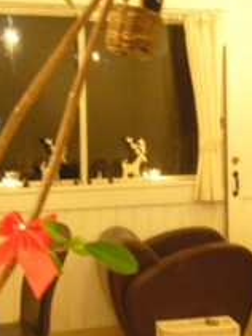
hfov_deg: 18.4
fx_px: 775
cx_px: 166
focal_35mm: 80
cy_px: 219
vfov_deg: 24.3
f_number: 2.8
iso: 200
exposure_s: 1
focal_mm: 5.8
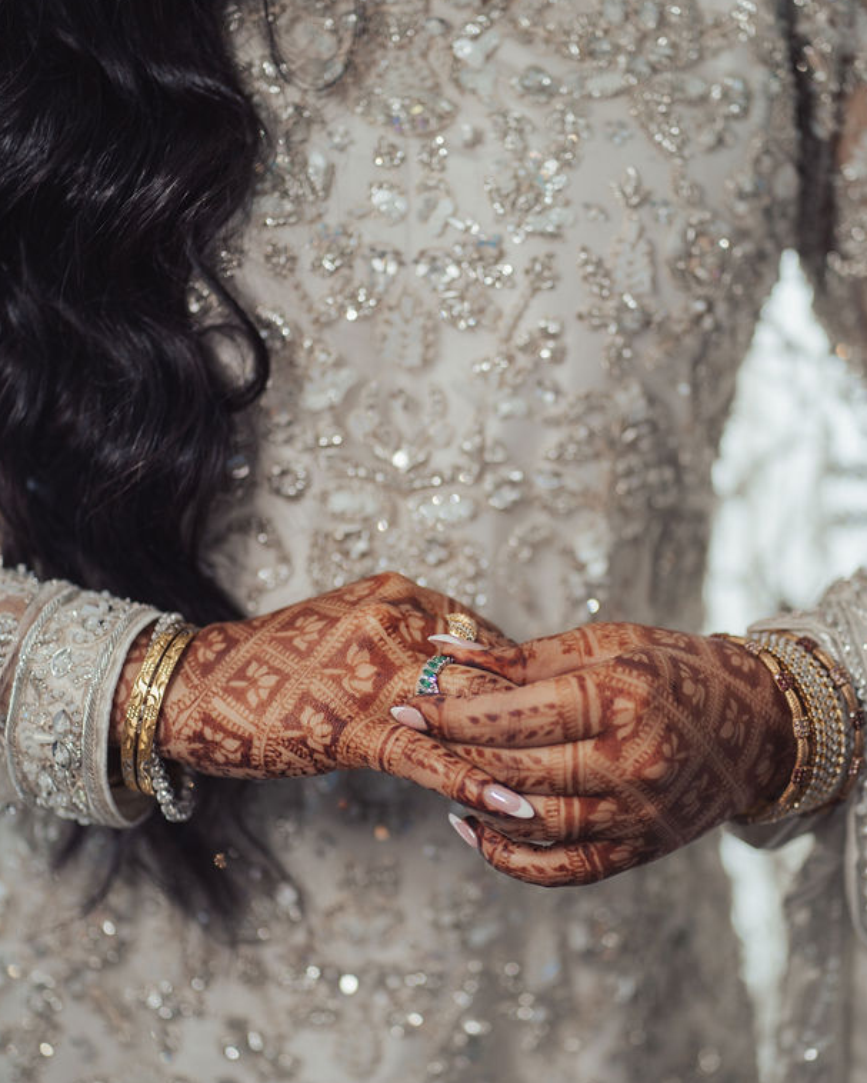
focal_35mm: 101
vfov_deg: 19.0
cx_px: 450
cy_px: 643
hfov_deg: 15.3
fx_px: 3238
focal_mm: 85
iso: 125
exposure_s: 1/160
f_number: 1.8
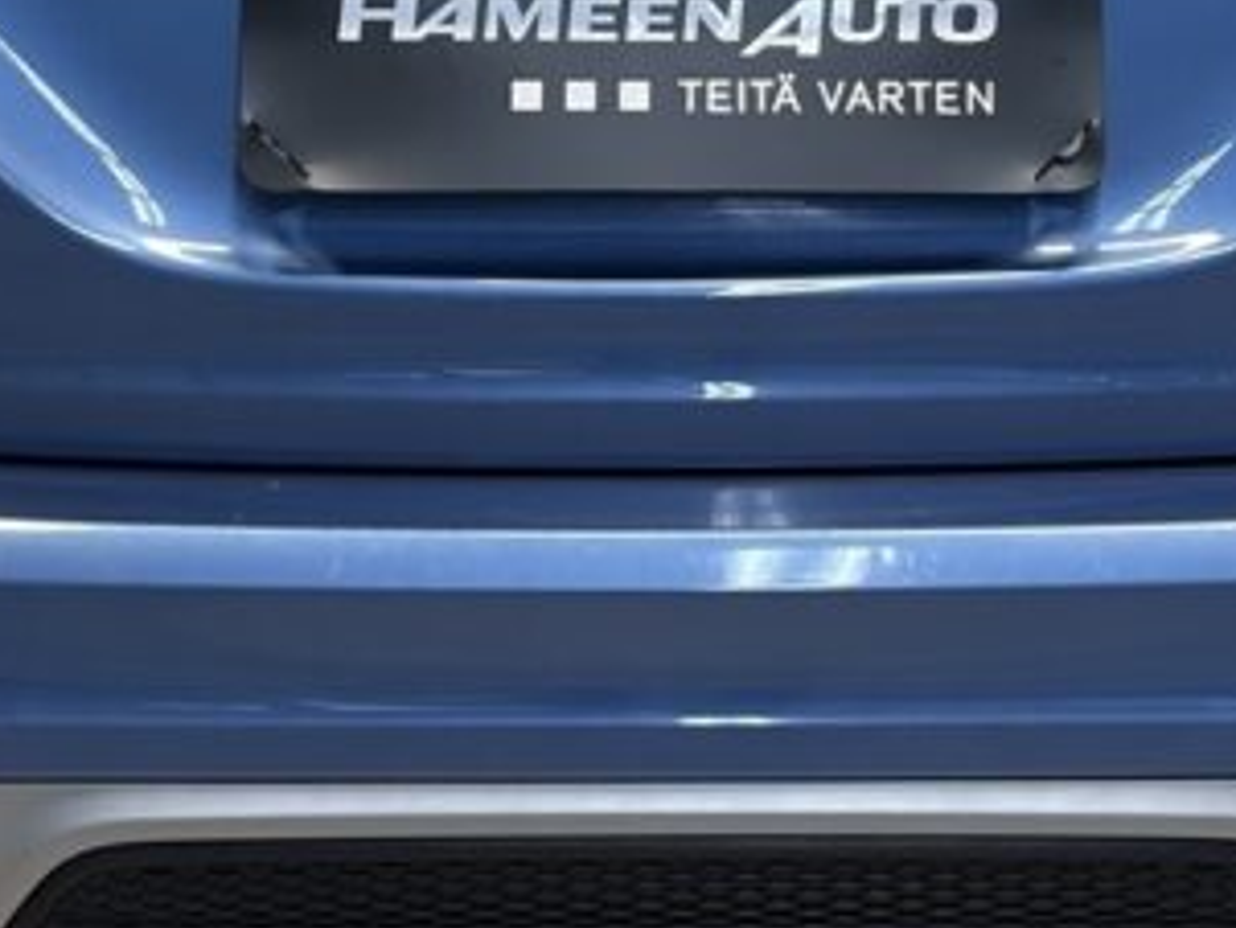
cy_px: 21
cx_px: 673
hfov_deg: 11.2
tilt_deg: -8.8
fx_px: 6322
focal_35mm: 177
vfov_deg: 8.4
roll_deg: +0.5
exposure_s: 1/50
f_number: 1.6
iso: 64
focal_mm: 5.96
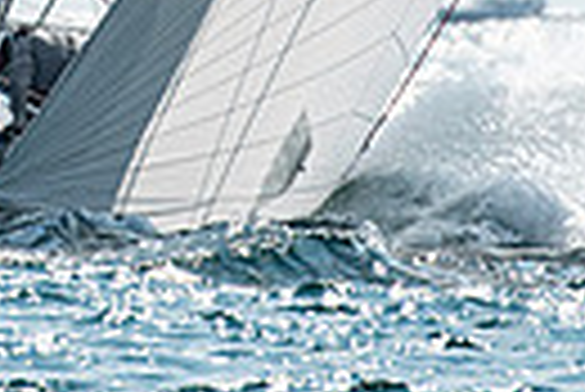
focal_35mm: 2740
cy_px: -277
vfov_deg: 0.5
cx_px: -162
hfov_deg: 0.8
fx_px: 44574
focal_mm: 400
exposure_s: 1/4000
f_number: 5.6
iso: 400
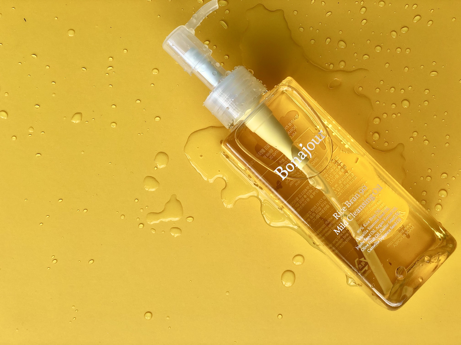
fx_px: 693
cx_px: 230
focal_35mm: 52
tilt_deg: -87.7
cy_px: 172
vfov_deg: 28.0
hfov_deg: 36.8
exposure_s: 1/120
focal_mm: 6
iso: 20
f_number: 2.4
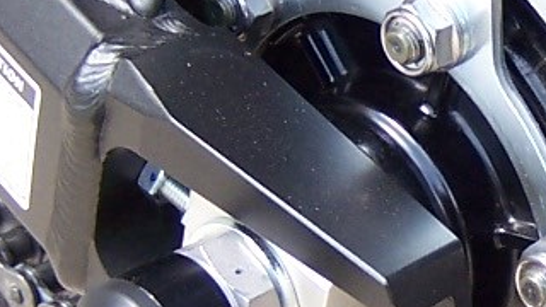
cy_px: 196
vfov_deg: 6.4
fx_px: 2751
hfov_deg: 11.2
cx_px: 553
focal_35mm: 190
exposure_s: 1/200
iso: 80
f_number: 2.8
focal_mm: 6.2
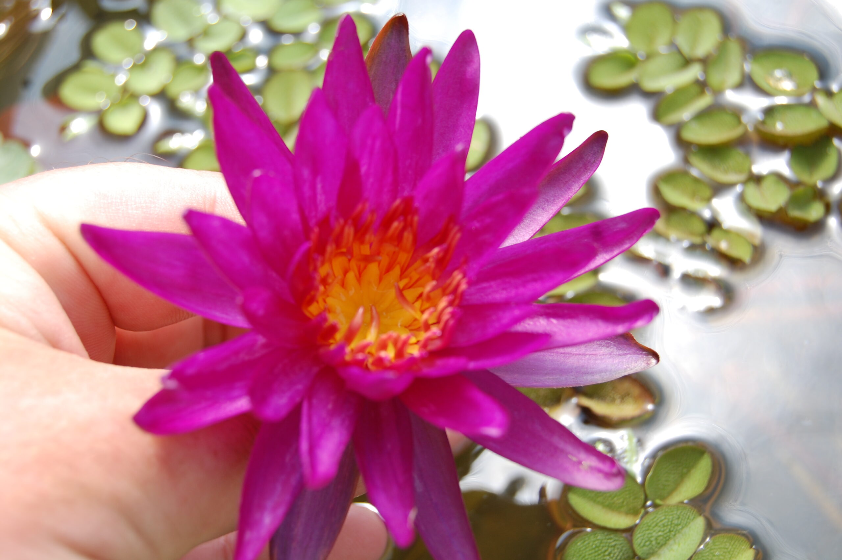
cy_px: 280
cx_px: 421
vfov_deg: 21.5
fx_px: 1472
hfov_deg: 31.9
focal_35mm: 63
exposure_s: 1/200
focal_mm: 42
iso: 200
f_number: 7.1
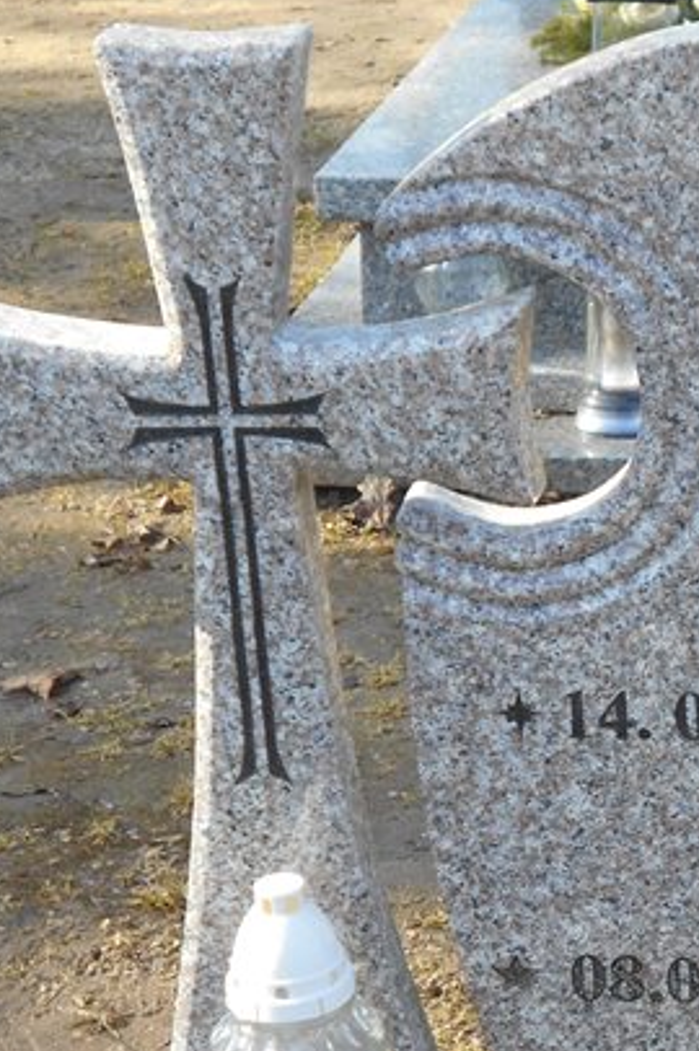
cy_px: 709
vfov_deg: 17.2
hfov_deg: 11.2
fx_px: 3472
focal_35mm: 119
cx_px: 893
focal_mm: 10
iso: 80
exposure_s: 1/80
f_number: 4.9
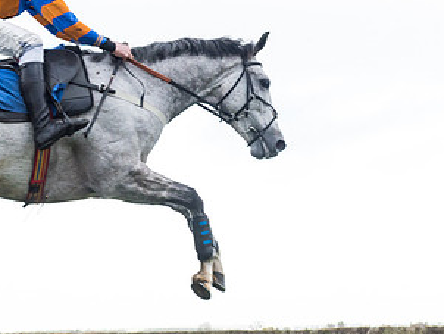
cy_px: 43
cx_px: 418
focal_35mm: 95
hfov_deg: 20.1
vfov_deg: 15.4
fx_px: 1219
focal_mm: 35
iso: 1250
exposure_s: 1/1000
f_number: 5
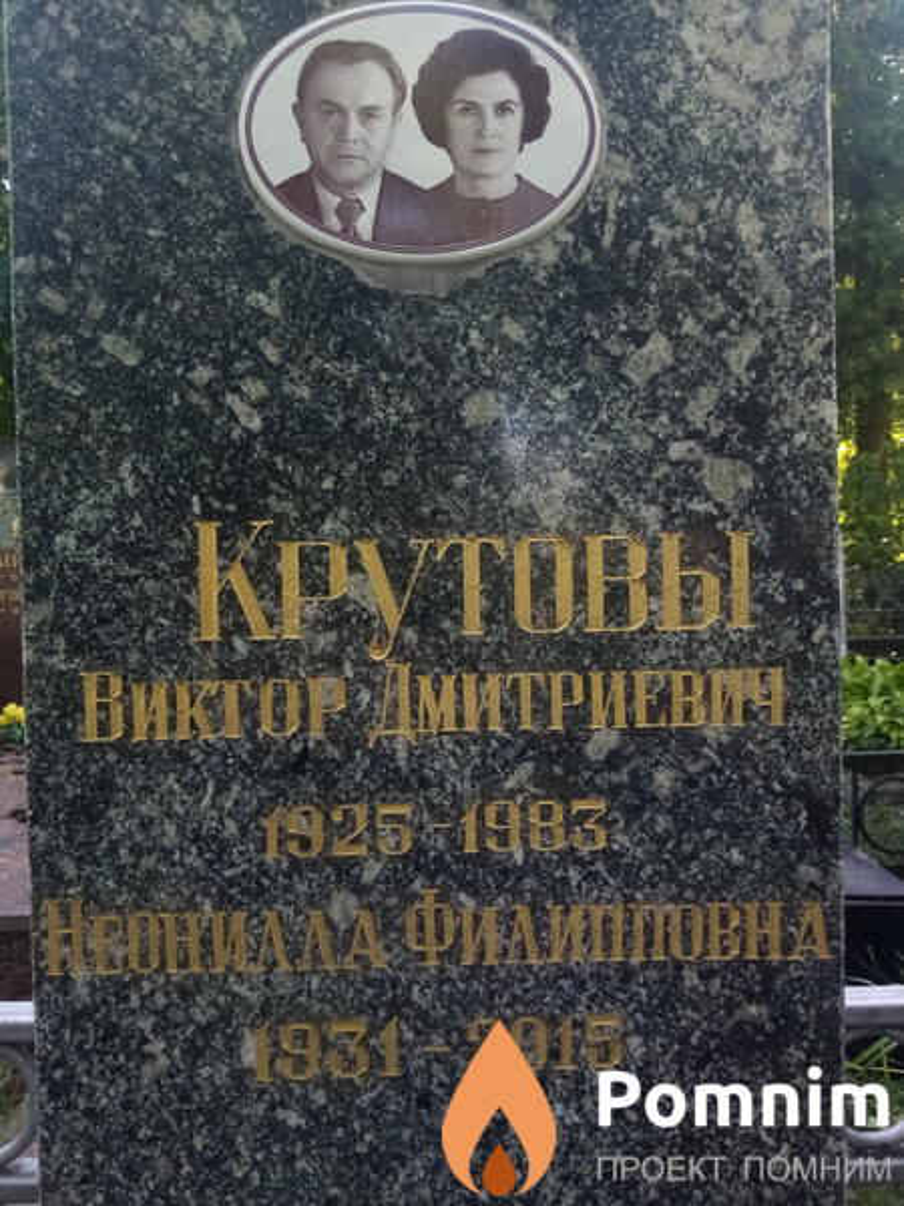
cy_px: 603
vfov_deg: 67.3
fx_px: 905
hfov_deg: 53.1
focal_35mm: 26
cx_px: 452
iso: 108
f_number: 1.8
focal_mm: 3.62
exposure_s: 1/111
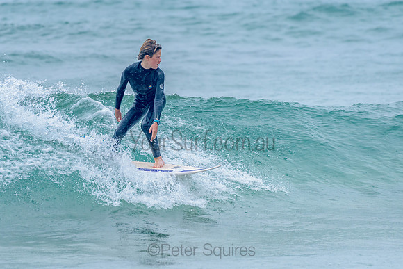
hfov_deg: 3.3
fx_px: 7029
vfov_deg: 2.2
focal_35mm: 628
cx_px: 160
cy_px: 107
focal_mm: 500
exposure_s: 1/2000
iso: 800
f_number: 5.6
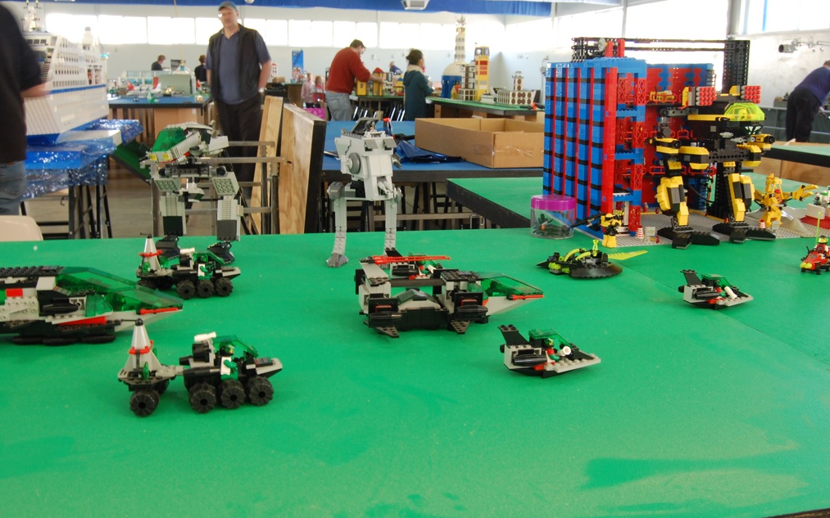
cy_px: 246
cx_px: 416
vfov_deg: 35.8
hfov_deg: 54.6
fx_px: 803
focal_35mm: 36
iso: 400
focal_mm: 23
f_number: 10
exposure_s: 1/5
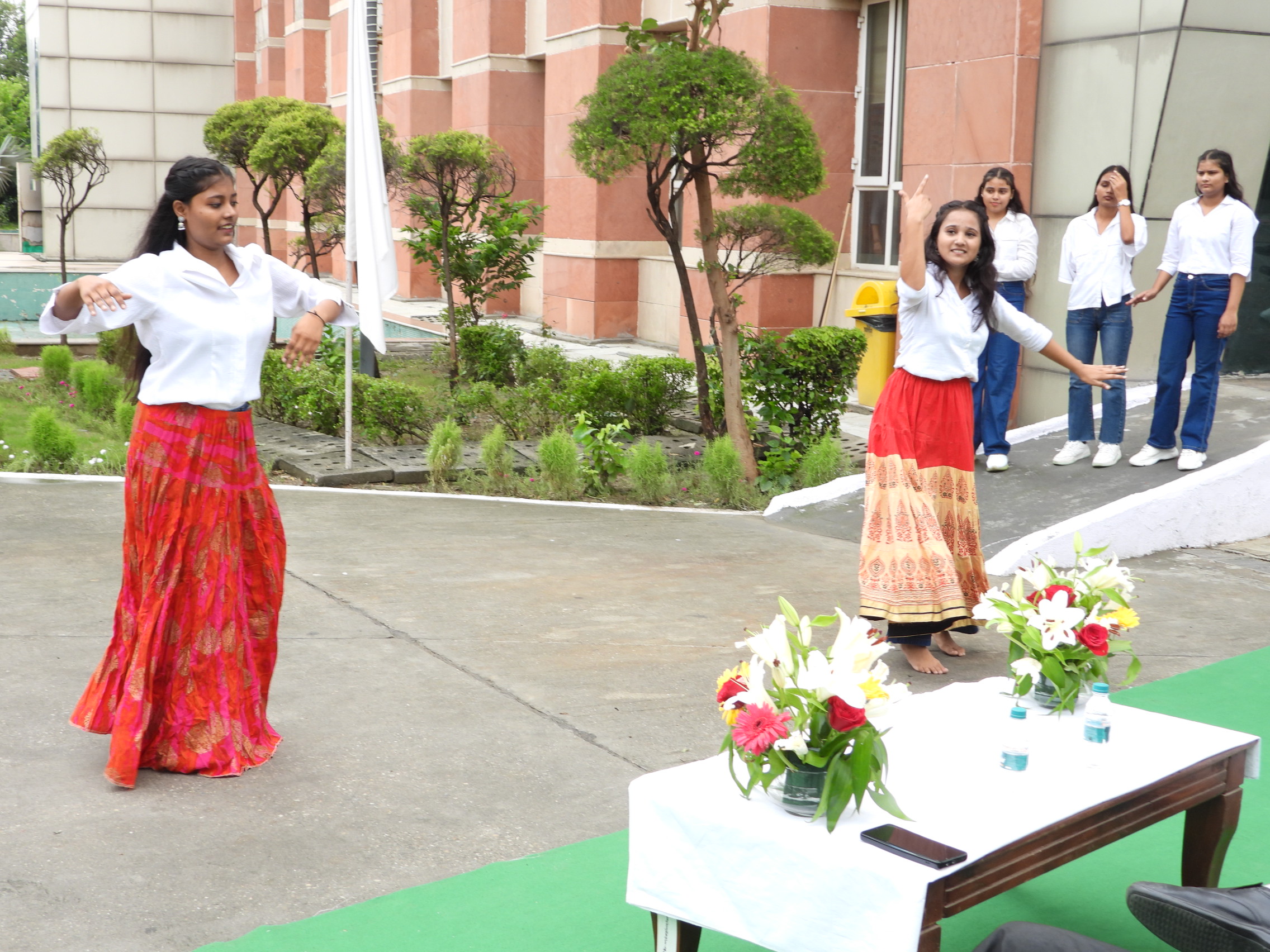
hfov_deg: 40.4
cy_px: 476
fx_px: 1724
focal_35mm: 47
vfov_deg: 30.9
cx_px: 635
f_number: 3.2
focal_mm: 8.5
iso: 100
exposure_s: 1/250
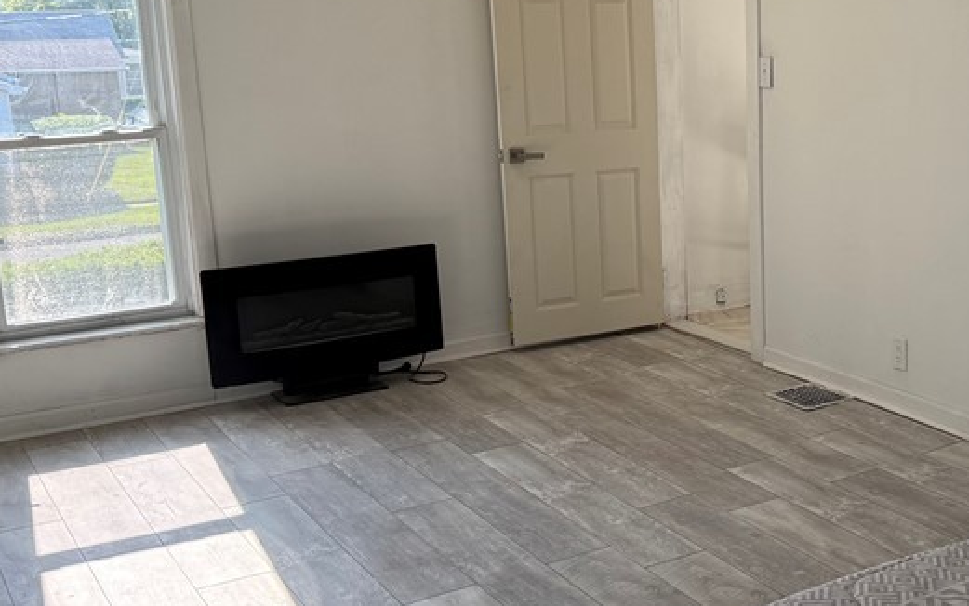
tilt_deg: -11.3
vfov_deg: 25.8
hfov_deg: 38.6
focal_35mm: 50
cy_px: 270
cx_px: 789
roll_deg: +0.6
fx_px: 1321
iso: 100
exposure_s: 1/488
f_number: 1.78
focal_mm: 6.76
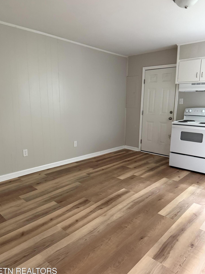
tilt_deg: -12.0
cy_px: 141
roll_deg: +0.2
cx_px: 103
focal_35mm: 25
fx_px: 197
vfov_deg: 69.4
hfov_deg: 54.9
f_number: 1.78
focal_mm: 6.76
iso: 640
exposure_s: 1/60
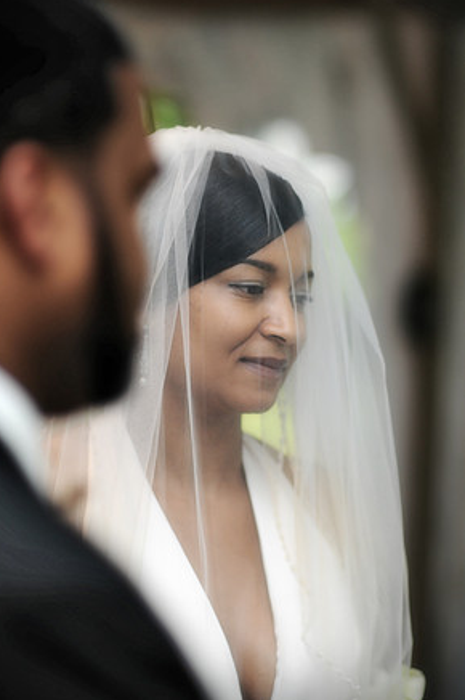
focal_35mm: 132
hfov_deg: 10.4
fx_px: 2552
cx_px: 228
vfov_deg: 15.6
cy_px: 352
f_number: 1.4
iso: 400
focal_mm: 85
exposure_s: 1/250
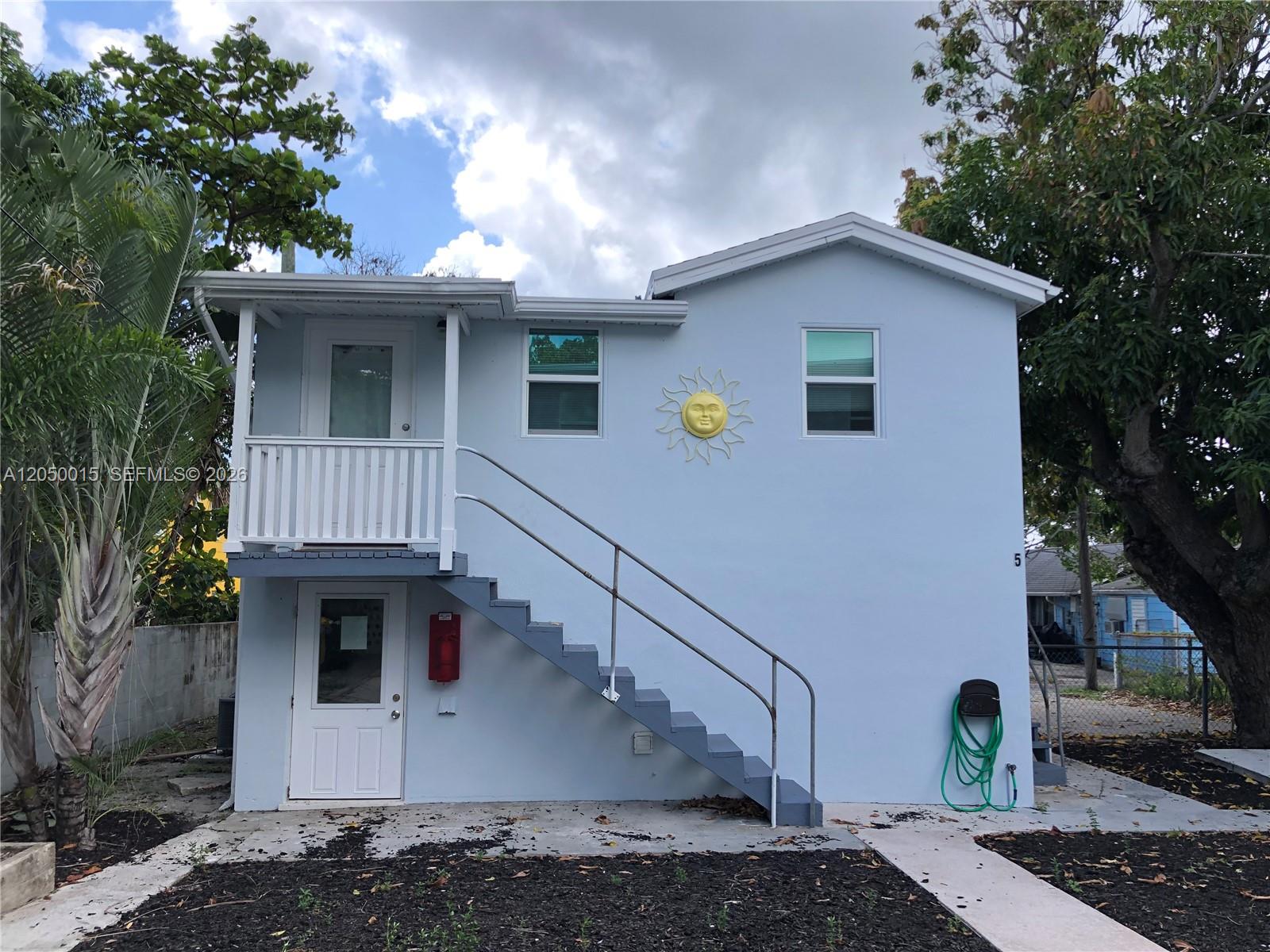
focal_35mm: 28
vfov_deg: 49.7
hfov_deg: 63.4
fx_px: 1027
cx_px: 635
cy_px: 476
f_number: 1.8
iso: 20
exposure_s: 1/475
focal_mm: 4
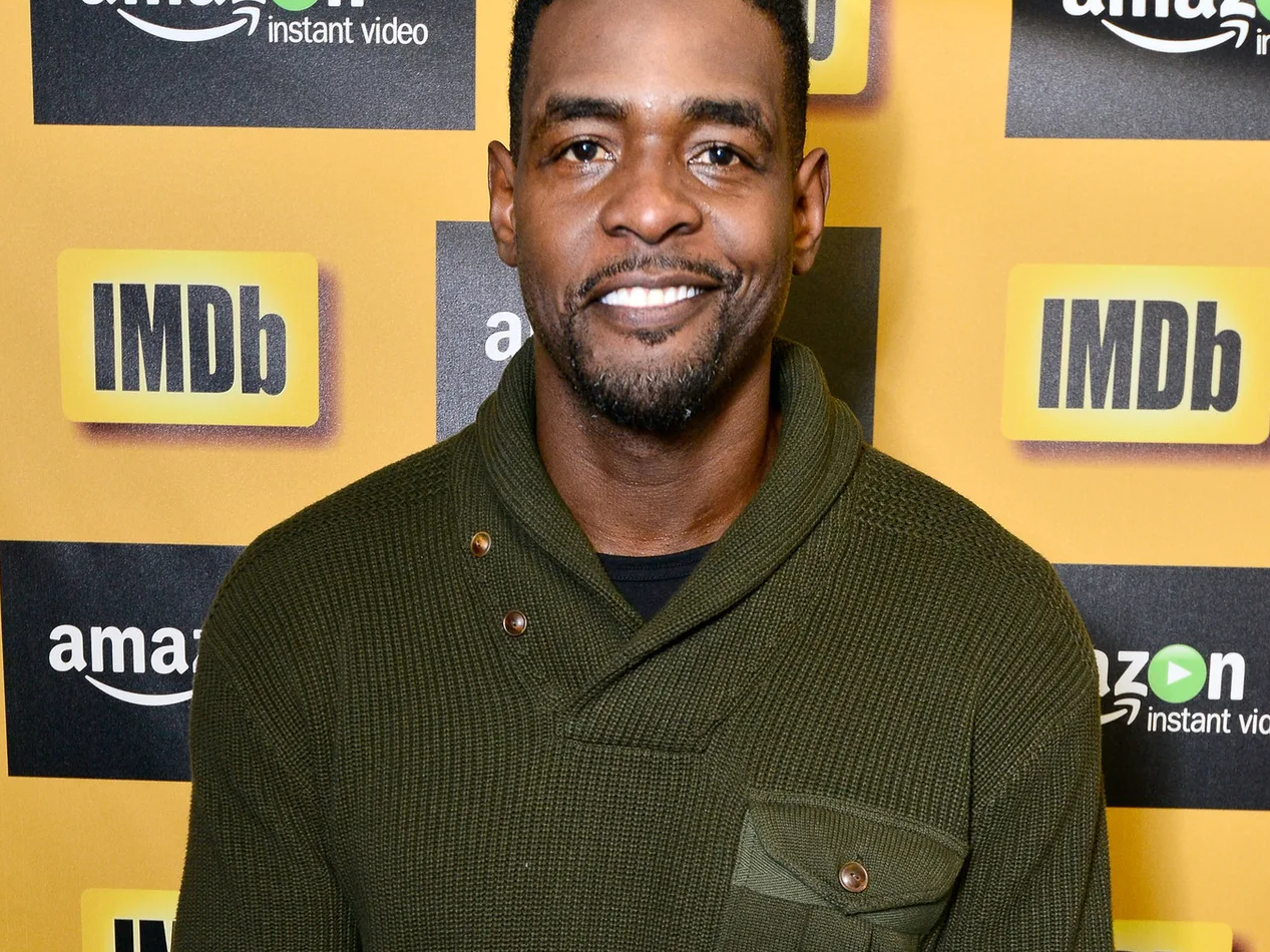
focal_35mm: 51
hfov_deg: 37.5
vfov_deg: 27.8
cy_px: 808
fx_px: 1871
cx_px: 630
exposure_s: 1/200
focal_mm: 35
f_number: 10
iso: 1250
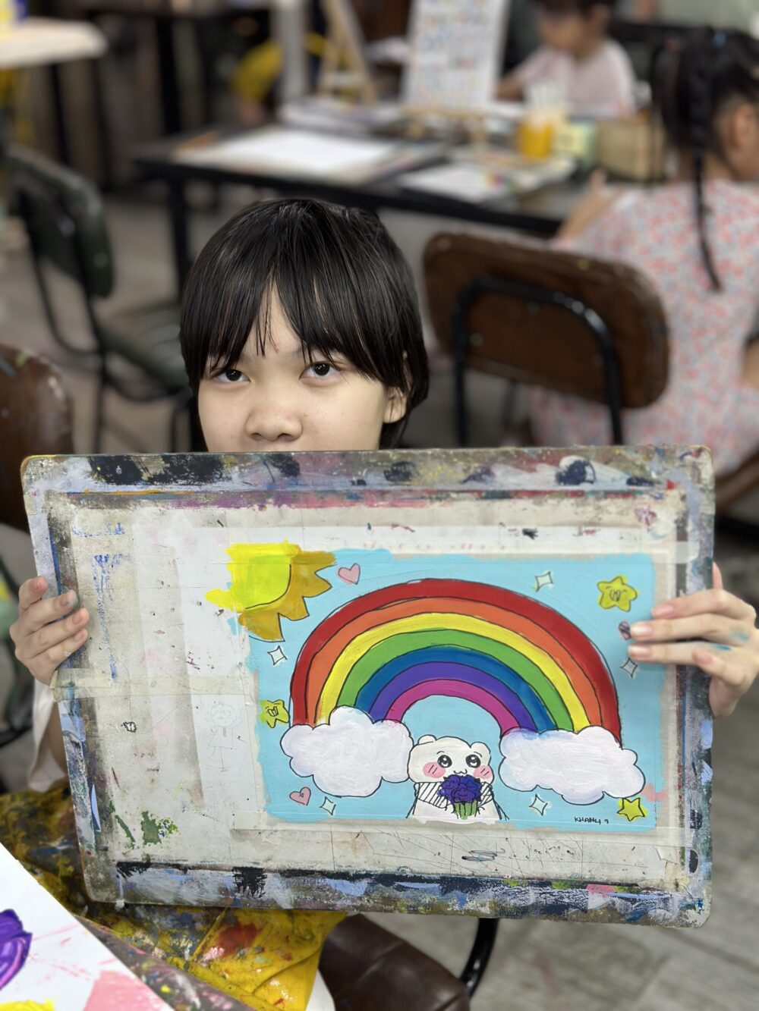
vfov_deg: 39.7
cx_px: 380
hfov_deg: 30.3
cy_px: 506
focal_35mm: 48
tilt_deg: -26.4
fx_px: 1403
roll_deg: +0.5
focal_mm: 6.86
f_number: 1.78
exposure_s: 1/100
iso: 125
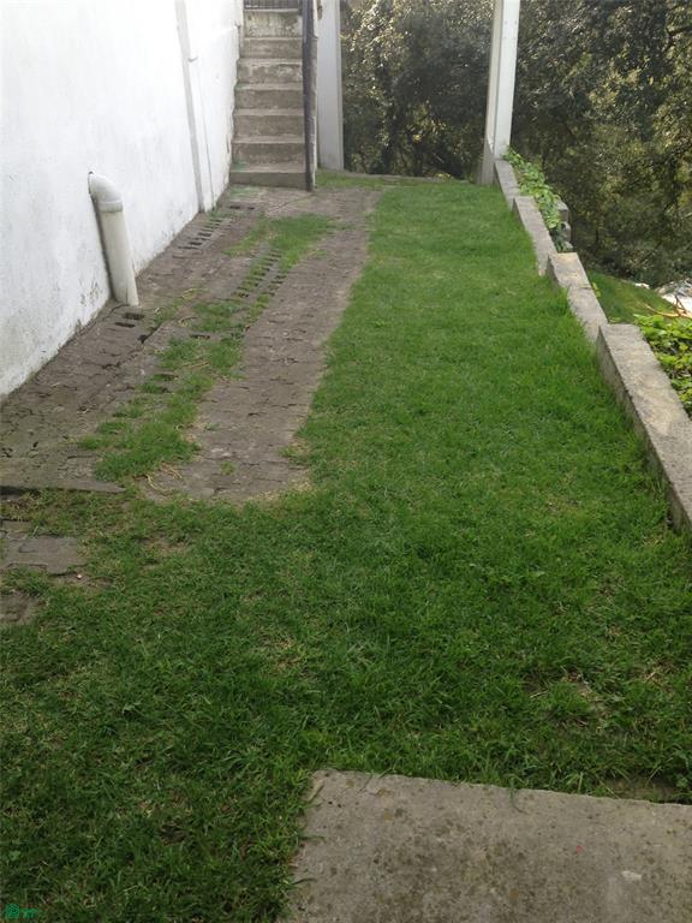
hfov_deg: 42.9
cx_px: 346
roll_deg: +2.0
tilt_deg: -27.9
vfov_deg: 55.4
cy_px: 462
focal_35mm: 33
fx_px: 880
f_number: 2.4
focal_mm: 4.12
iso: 50
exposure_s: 1/252
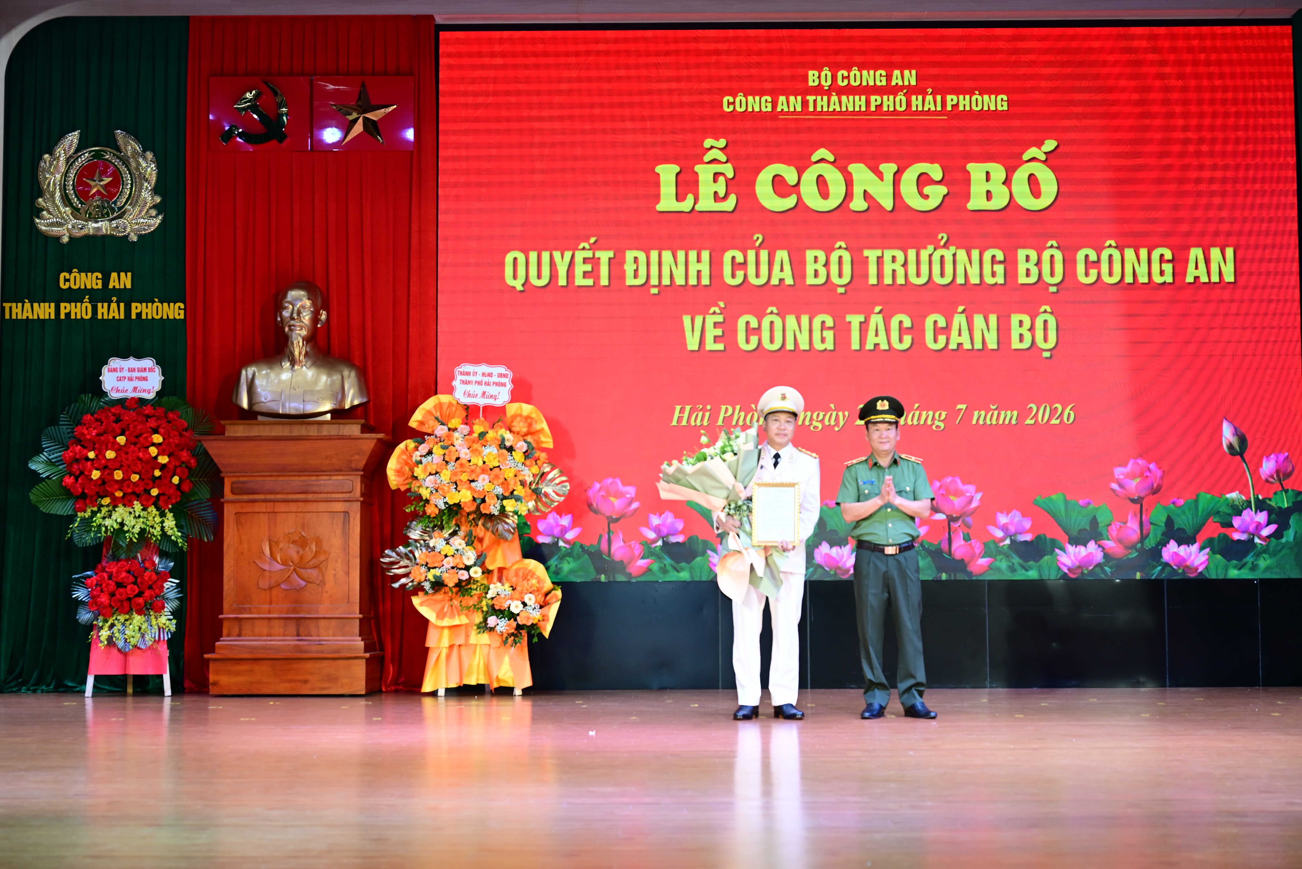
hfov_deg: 38.2
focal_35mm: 52
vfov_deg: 26.0
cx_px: 651
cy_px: 434
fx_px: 1882
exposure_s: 1/125
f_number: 4
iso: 800
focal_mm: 52
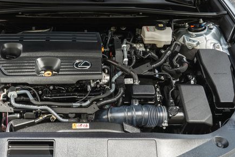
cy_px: 69
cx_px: 77
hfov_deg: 39.8
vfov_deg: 27.5
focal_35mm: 49
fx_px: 320
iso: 640
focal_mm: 33
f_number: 8
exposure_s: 1/50
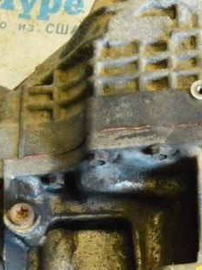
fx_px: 1067
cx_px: 239
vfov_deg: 14.4
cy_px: 177
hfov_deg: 10.6
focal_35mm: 137
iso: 6400
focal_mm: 28
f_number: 4.2
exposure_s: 1/250
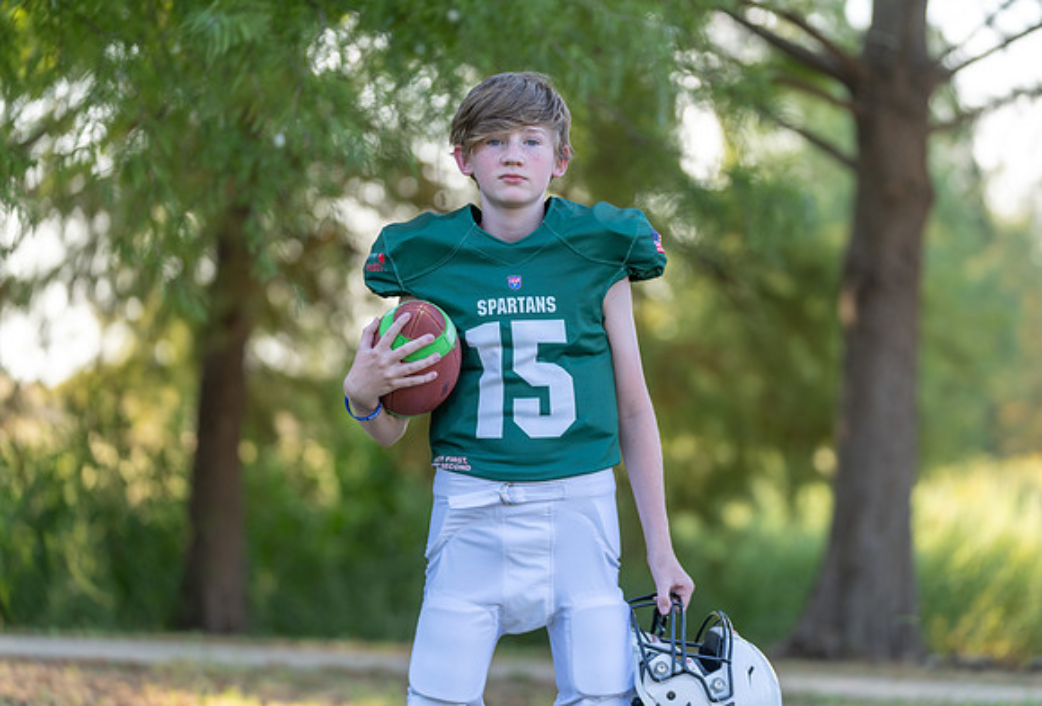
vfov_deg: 10.4
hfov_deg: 15.3
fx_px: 3878
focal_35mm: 133
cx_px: 559
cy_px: 334
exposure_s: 1/320
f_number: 2.8
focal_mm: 125
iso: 125
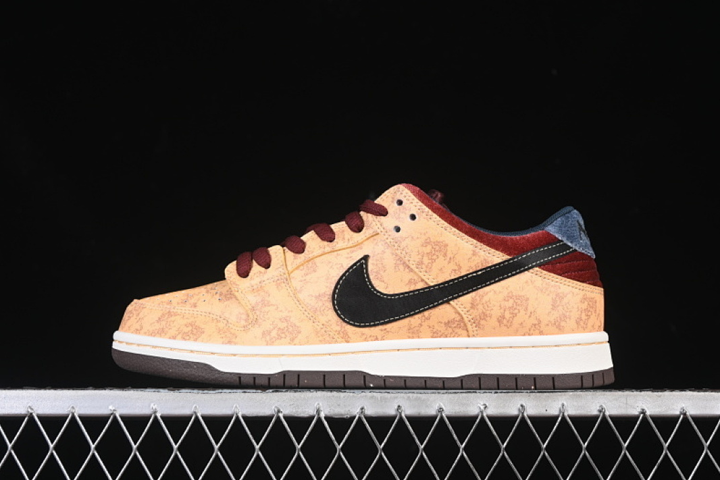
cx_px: 363
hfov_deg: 26.6
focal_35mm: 76
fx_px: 1520
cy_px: 238
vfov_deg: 18.0
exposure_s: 1/80
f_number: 7.1
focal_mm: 50
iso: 160
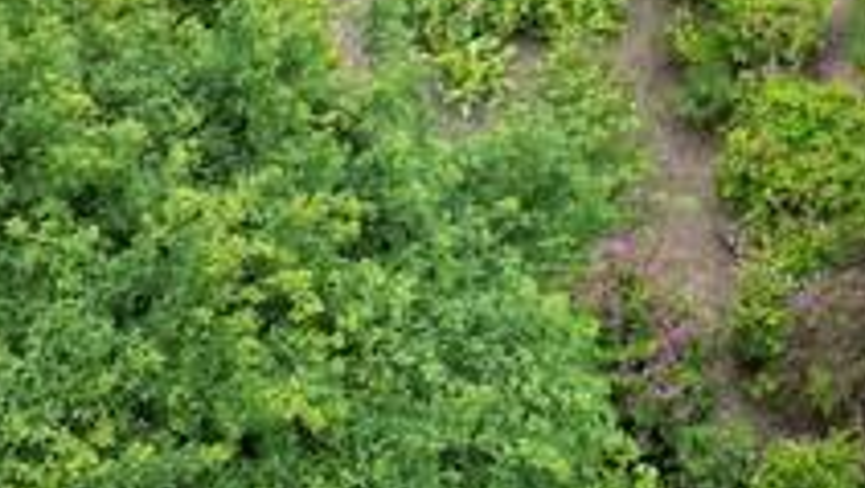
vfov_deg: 9.0
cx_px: 1226
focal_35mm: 127
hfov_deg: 15.8
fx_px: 2915
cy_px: -459
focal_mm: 6.72
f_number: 1.7
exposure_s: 1/725
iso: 100
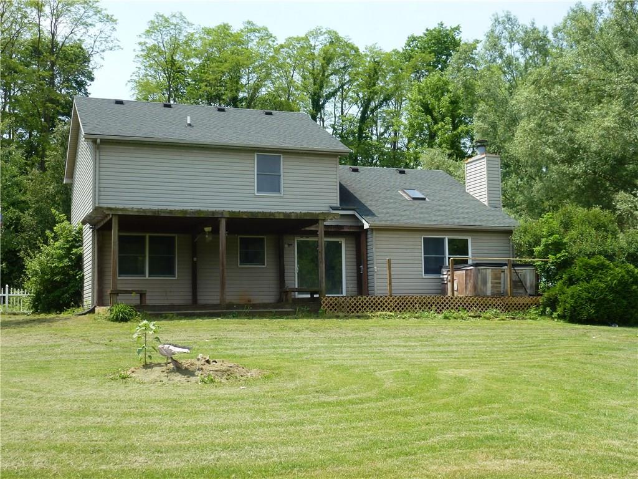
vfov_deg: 32.2
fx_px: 829
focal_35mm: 45
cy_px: 240
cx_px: 319
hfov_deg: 42.1
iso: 100
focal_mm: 8
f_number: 4
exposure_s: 1/400
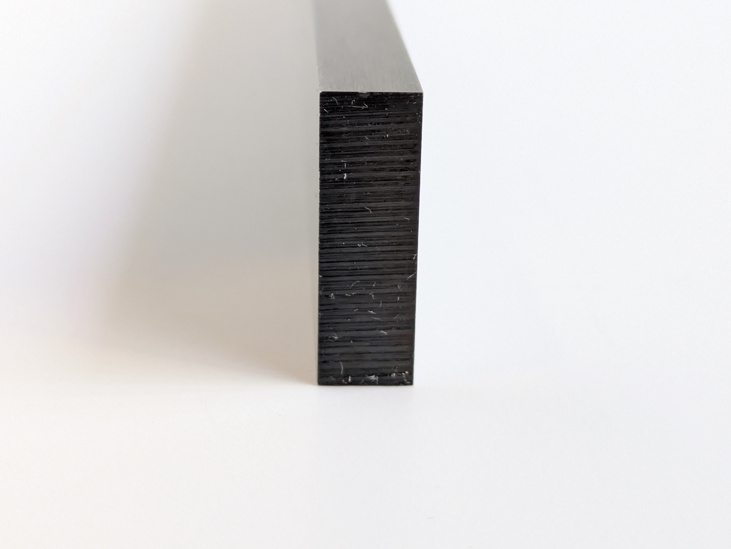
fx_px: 1268
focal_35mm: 60
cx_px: 376
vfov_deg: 24.4
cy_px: 230
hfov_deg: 32.2
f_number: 1.89
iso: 483
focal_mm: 5.43
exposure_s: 1/100
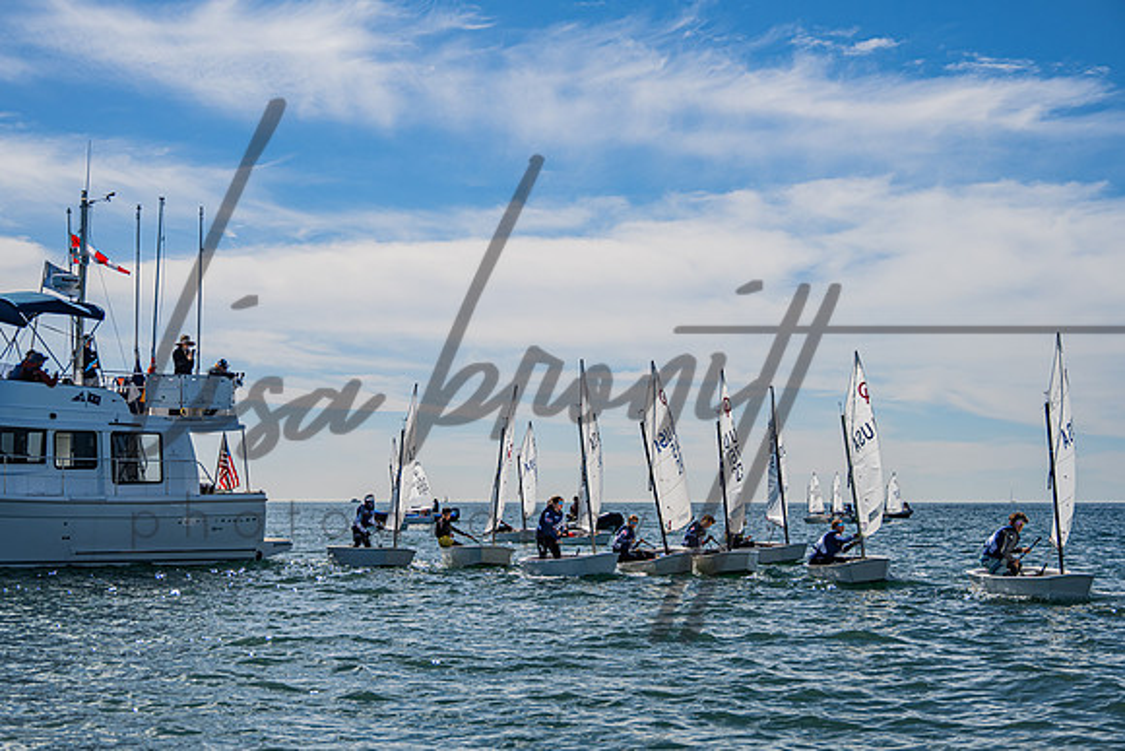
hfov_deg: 35.8
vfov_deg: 24.3
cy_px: 383
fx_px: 1743
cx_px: 553
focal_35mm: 56
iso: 320
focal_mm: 50
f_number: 5.6
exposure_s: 1/2000
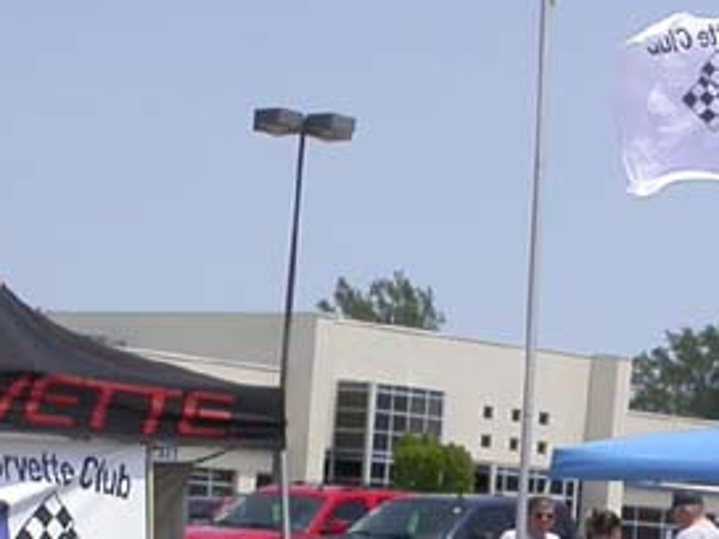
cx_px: 478
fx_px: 2970
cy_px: 433
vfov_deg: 10.3
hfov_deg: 13.8
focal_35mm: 143
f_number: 7.5
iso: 100
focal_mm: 7.85
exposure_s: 1/425
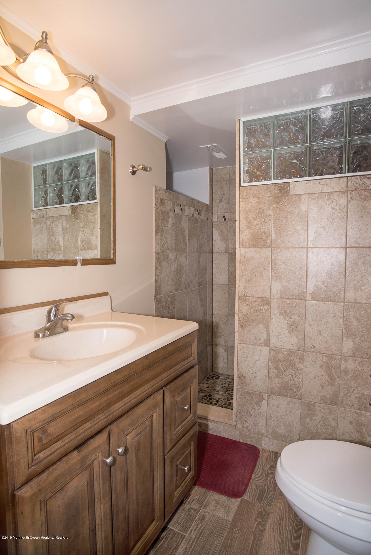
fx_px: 309
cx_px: 186
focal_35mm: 20
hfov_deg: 62.0
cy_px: 278
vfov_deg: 84.0
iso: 500
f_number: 11
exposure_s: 1/60
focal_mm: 20
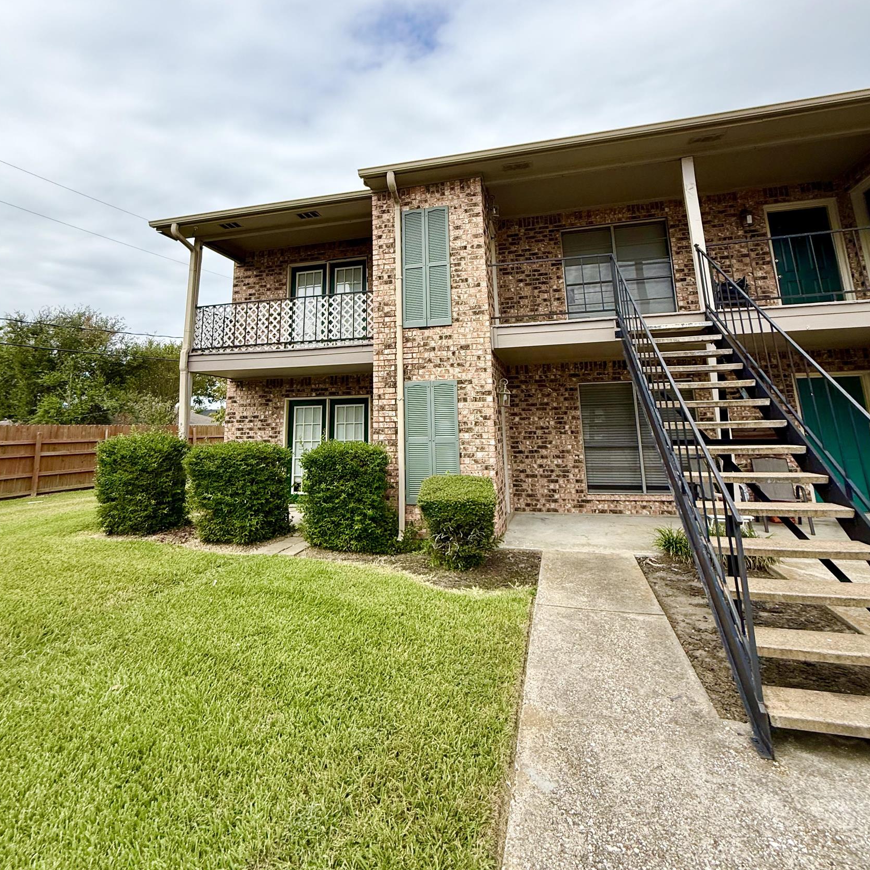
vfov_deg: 82.7
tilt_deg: +11.5
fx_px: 483
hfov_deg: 84.0
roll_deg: +1.0
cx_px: 433
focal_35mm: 17
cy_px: 337
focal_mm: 2.22
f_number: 2.2
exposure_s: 1/1745
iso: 50
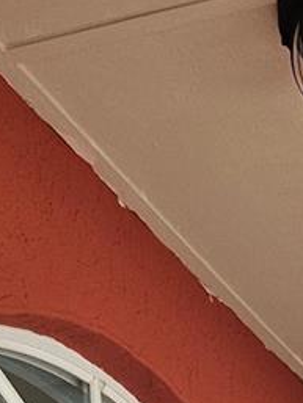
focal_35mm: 112
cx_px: 243
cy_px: 811
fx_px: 1306
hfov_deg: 13.2
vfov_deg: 14.5
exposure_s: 1/120
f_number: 1.8
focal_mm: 5
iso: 200
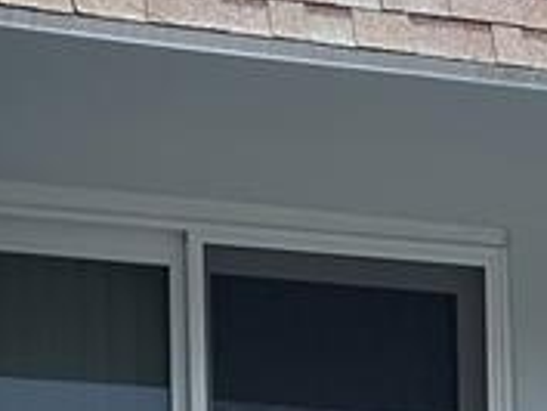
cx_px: 1026
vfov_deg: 5.2
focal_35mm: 277
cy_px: 946
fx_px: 4380
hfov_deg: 6.9
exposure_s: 1/1590
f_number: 1.78
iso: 64
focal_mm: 6.86
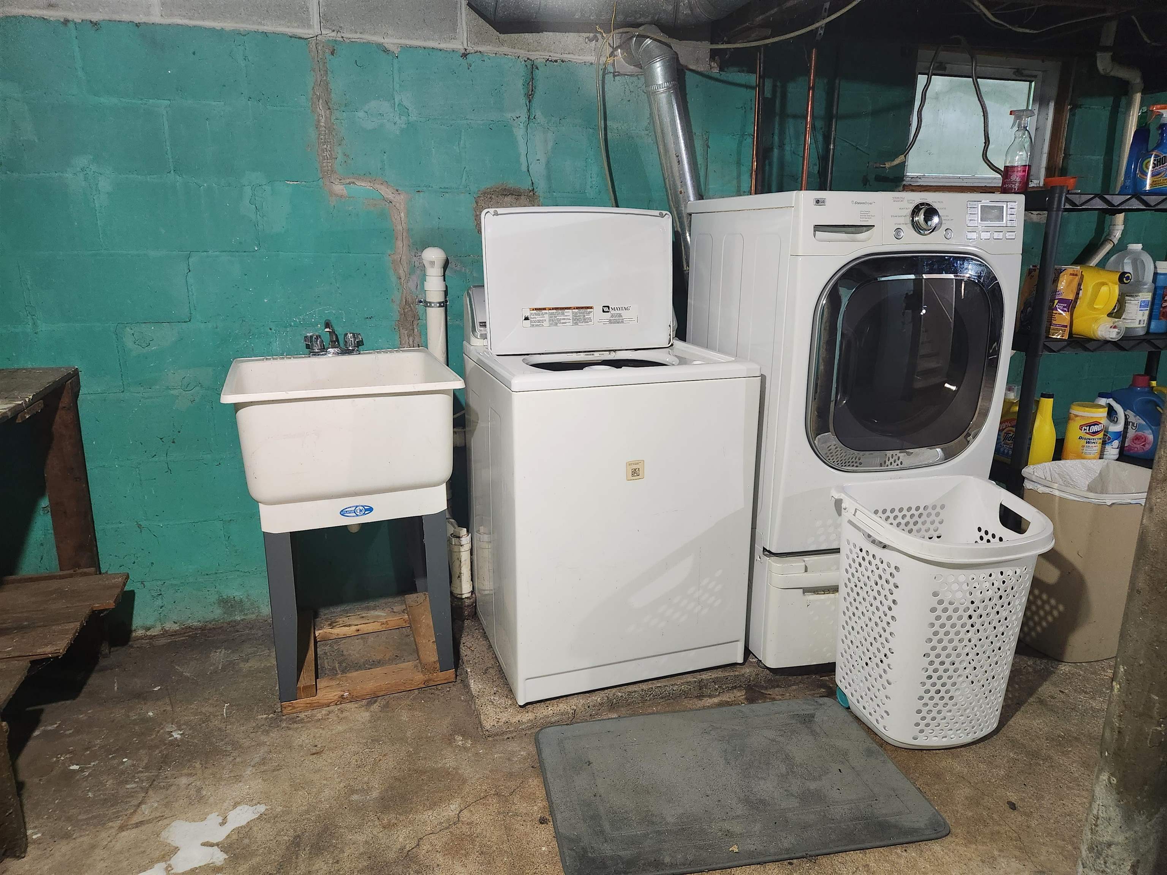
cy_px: 438
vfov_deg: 58.9
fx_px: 775
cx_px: 584
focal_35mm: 23
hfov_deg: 73.9
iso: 640
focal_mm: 5.4
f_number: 1.8
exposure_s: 1/60
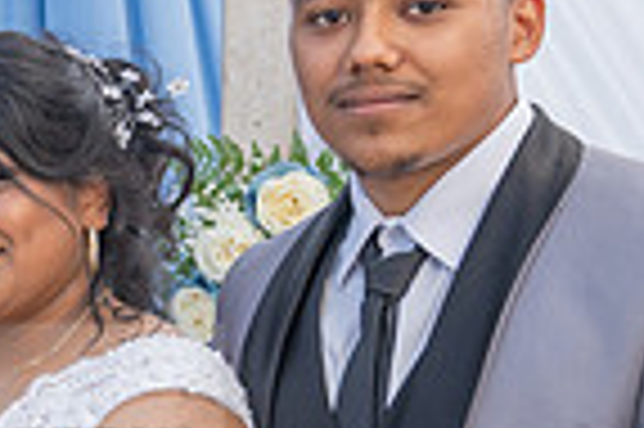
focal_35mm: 130
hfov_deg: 15.2
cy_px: 430
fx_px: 2323
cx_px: -158
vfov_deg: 10.4
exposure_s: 1/125
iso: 200
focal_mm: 32
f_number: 4.5
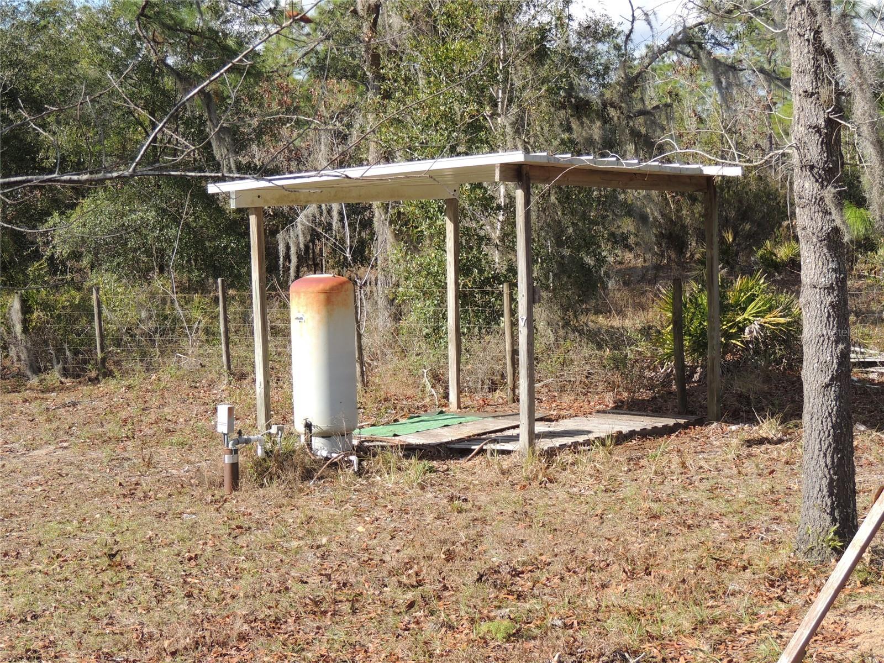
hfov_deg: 26.0
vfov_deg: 19.6
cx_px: 442
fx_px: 1915
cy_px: 332
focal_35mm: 75
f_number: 3.9
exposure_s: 1/400
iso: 100
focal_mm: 13.3
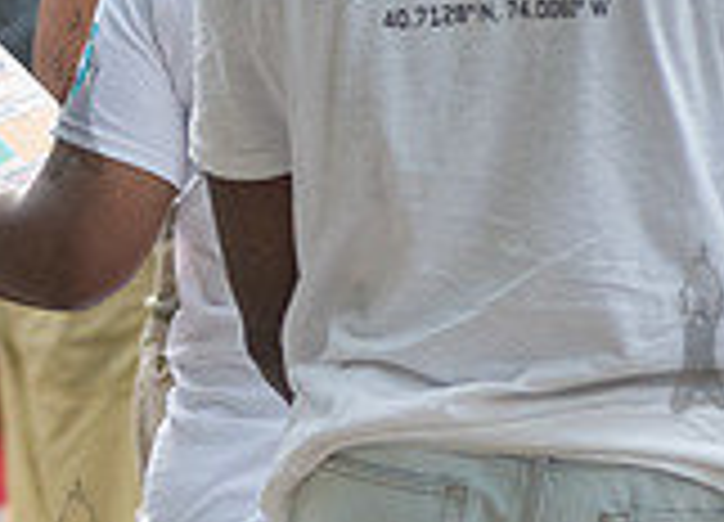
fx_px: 15570
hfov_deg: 2.7
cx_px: -220
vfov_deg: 1.9
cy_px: 254
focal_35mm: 755
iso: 2500
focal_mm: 170
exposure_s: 1/3200
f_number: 4
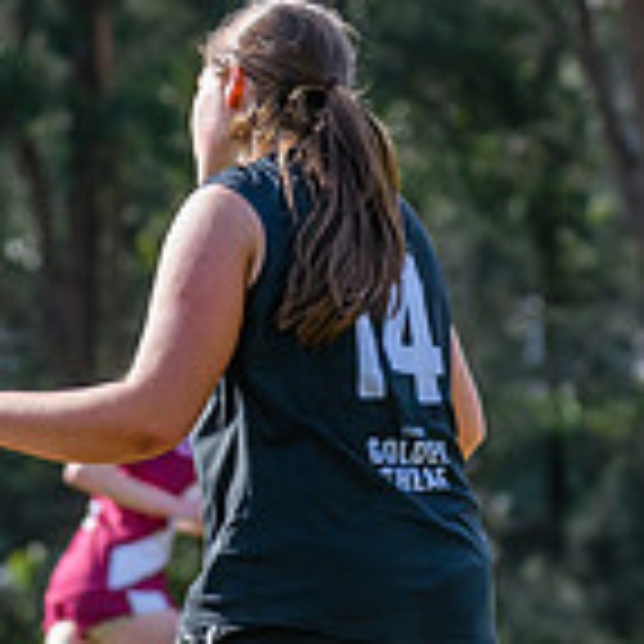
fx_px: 16228
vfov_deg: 2.3
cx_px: -788
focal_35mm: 771
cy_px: 465
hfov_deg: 2.3
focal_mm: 170
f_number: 6.3
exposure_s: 1/1250
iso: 800
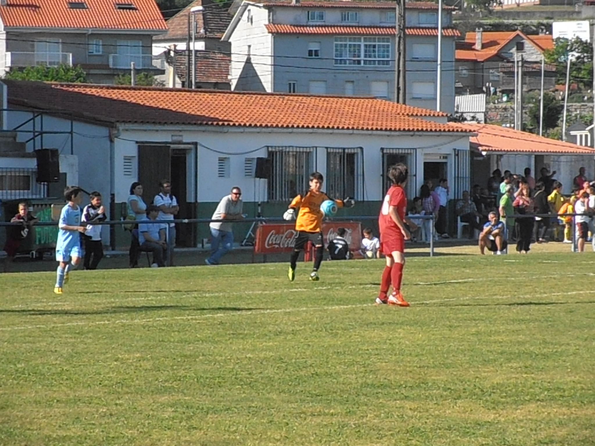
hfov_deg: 10.0
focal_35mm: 198
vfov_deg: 7.5
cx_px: 298
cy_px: 223
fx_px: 3403
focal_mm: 35.05
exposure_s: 1/160
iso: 400
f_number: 15
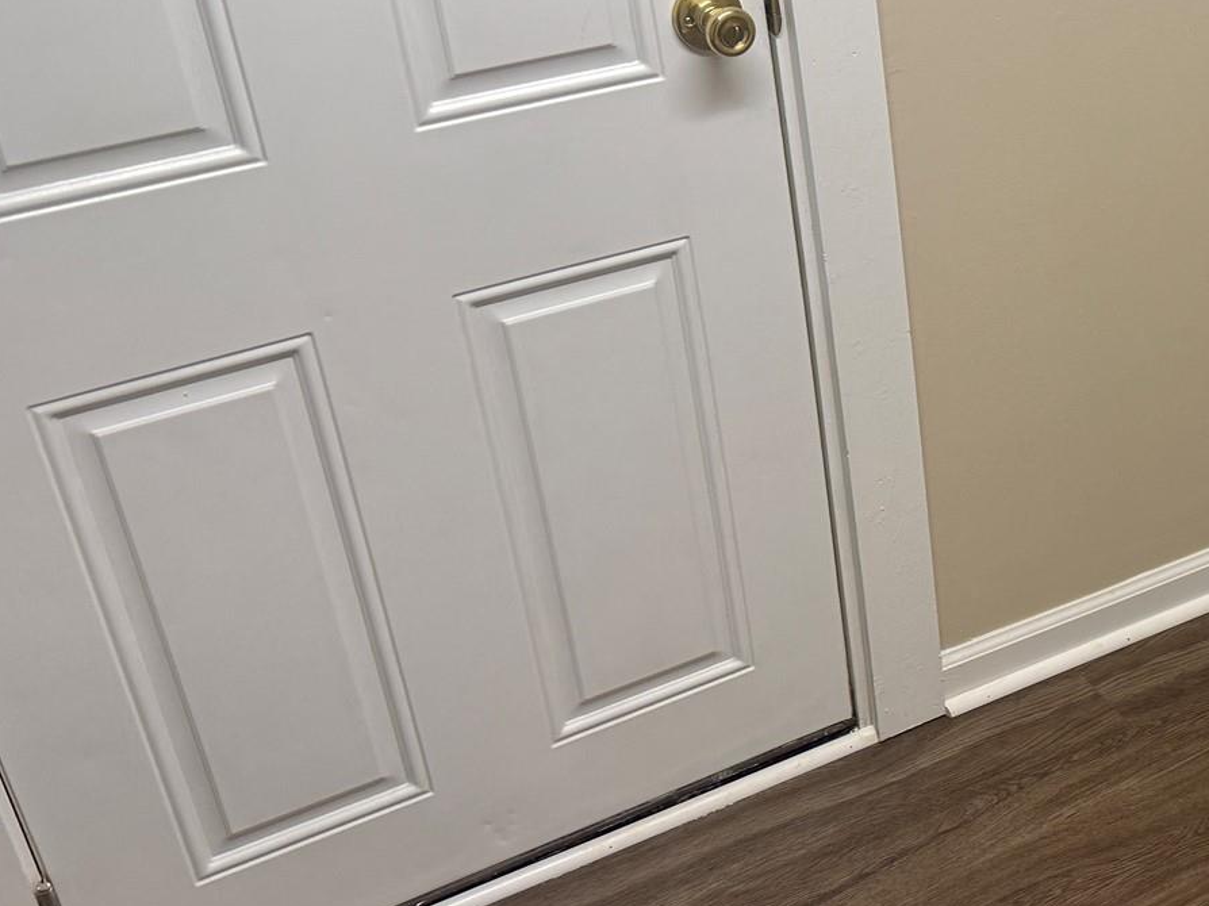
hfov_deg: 31.5
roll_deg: -1.6
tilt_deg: -30.0
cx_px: 1285
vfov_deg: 26.5
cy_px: 403
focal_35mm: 55
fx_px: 1920
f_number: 1.78
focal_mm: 6.76
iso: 160
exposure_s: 1/120
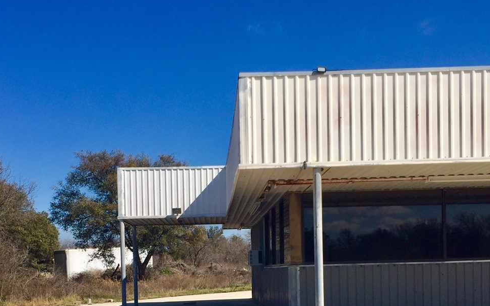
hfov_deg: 38.8
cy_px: 289
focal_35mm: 52
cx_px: 218
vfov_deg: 24.0
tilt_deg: -1.9
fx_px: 694
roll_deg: +0.2
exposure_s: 1/3300
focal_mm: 4.15
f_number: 2.2
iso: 32
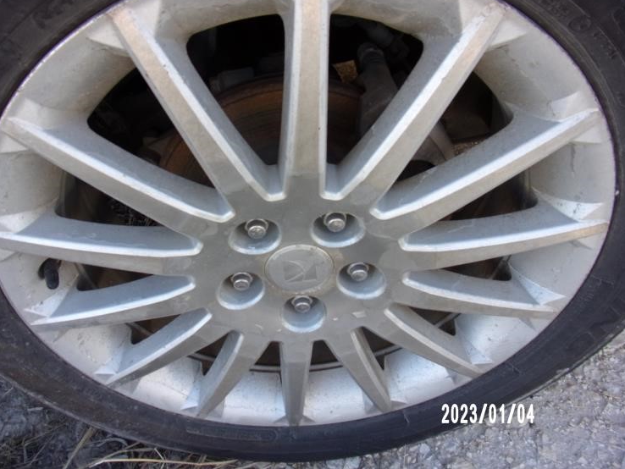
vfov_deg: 53.0
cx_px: 296
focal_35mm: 26
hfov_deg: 67.2
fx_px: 470
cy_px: 216
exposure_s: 1/140
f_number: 3.3
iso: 80
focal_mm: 4.3
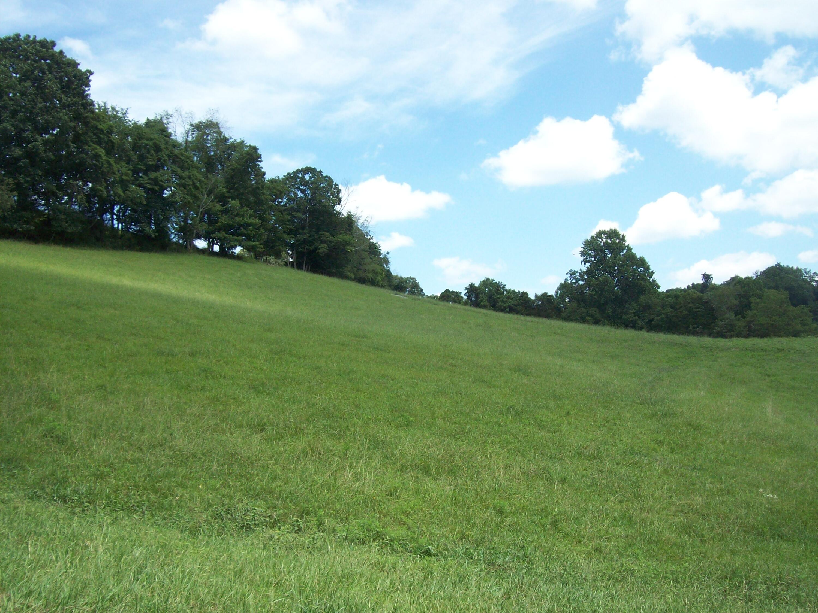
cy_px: 306
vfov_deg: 39.7
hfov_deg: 51.4
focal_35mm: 36
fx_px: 851
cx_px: 409
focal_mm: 6
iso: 80
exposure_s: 1/295
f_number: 4.8
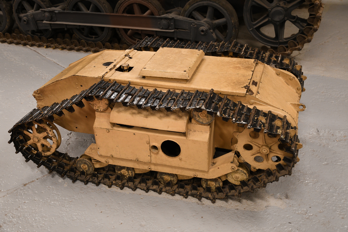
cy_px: 116
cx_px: 174
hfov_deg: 46.4
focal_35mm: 42
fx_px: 406
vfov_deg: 31.9
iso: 640
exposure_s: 1/30
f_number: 3.2
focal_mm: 28
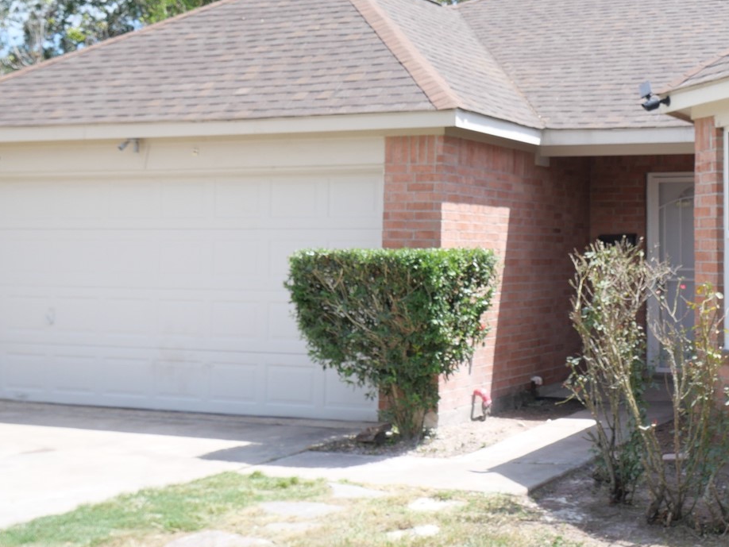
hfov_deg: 31.7
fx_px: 1222
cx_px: 654
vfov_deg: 24.9
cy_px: 121
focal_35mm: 58
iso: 200
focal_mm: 13
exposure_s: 1/320
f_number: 6.3
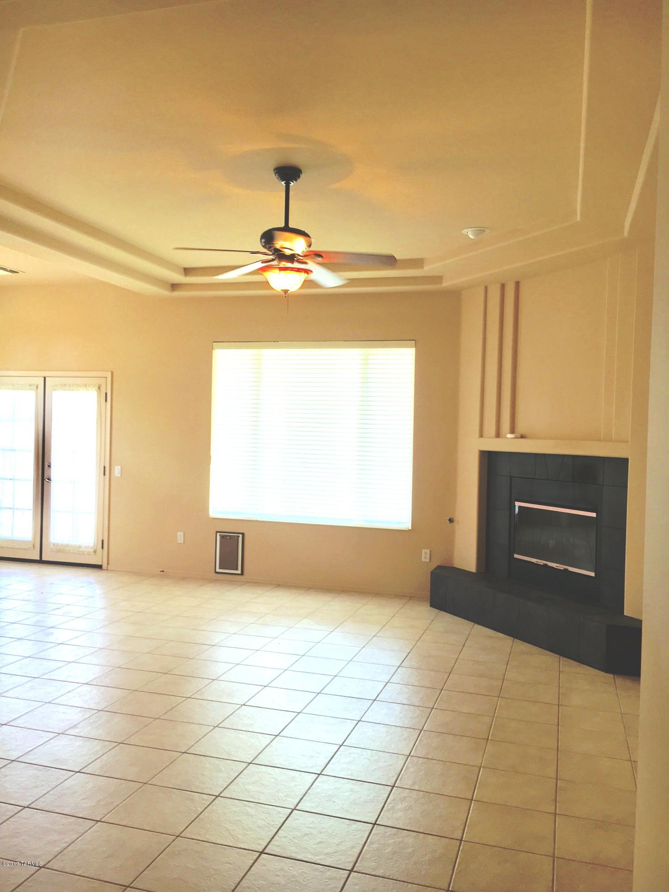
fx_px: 747
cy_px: 446
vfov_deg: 61.7
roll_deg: -0.9
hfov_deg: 48.2
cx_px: 334
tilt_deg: -0.5
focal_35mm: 29
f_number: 2.2
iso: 32
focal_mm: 4.15
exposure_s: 1/60
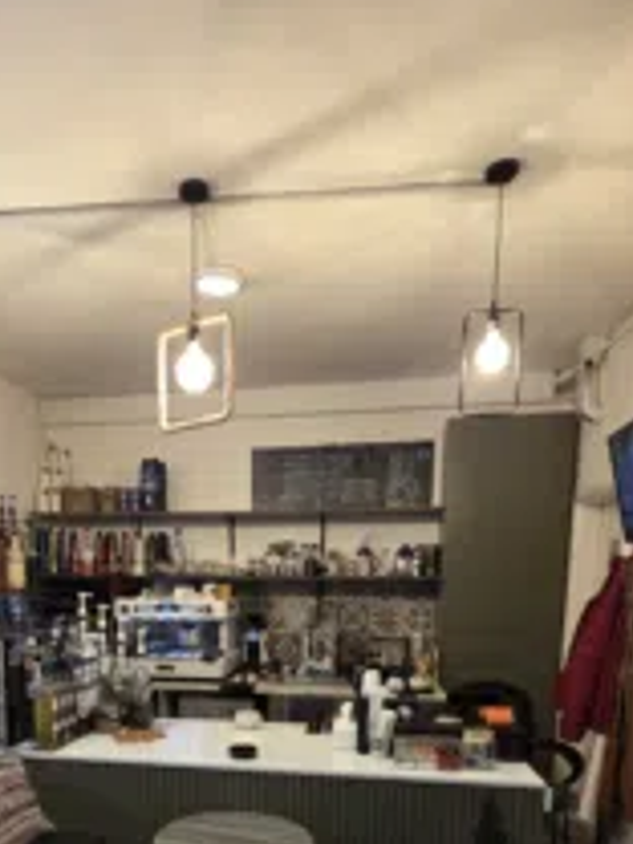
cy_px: 657
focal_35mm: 25
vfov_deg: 64.2
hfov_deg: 53.8
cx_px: 211
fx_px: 610
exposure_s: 1/50
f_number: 1.9
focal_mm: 2.2
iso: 250
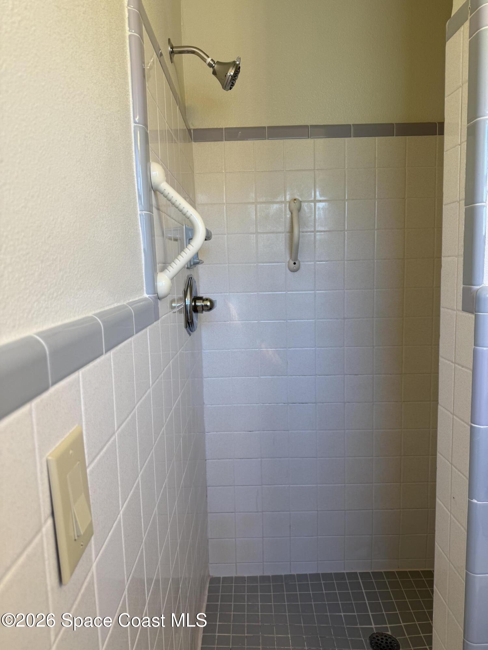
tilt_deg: -7.4
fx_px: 451
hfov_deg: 56.8
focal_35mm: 24
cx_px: 244
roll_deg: +0.6
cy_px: 325
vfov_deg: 71.6
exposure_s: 1/120
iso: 80
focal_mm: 6.76
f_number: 1.78
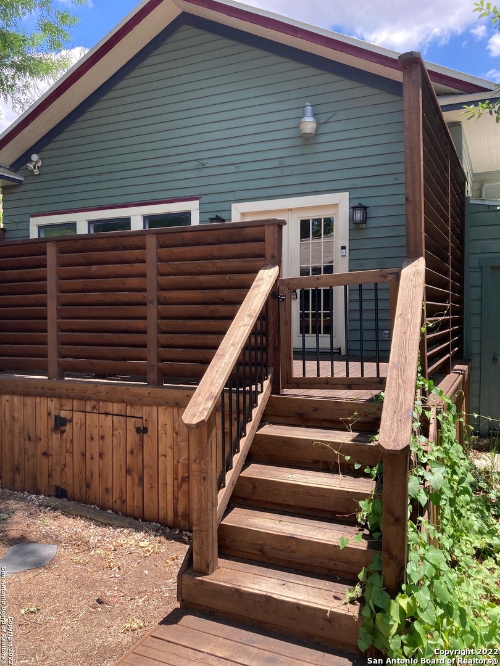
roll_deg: +1.5
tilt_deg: +0.9
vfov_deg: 63.4
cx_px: 250
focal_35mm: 28
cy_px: 333
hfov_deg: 49.7
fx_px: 539
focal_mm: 3.99
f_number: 1.8
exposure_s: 1/467
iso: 20
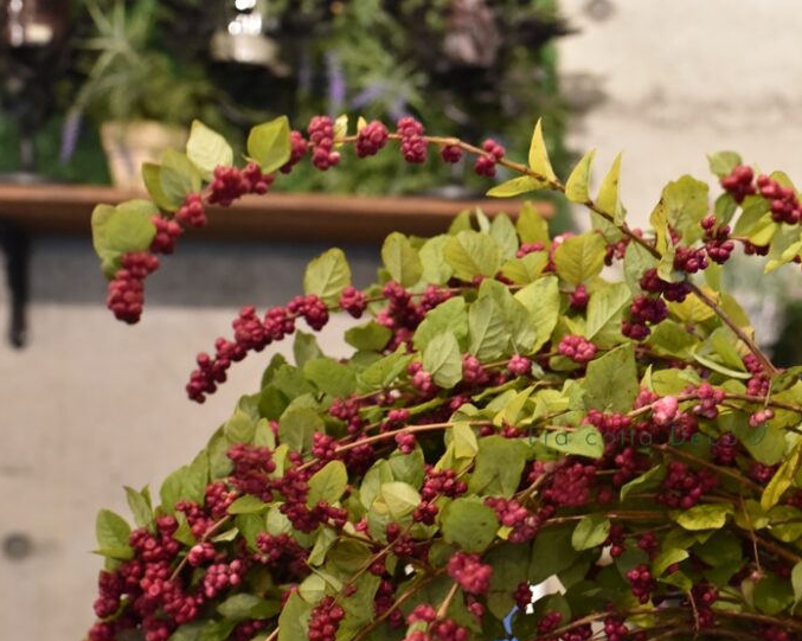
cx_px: 401
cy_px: 578
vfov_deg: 21.1
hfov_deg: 26.8
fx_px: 1685
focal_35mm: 71
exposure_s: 1/60
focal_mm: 50
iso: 5000
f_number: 4
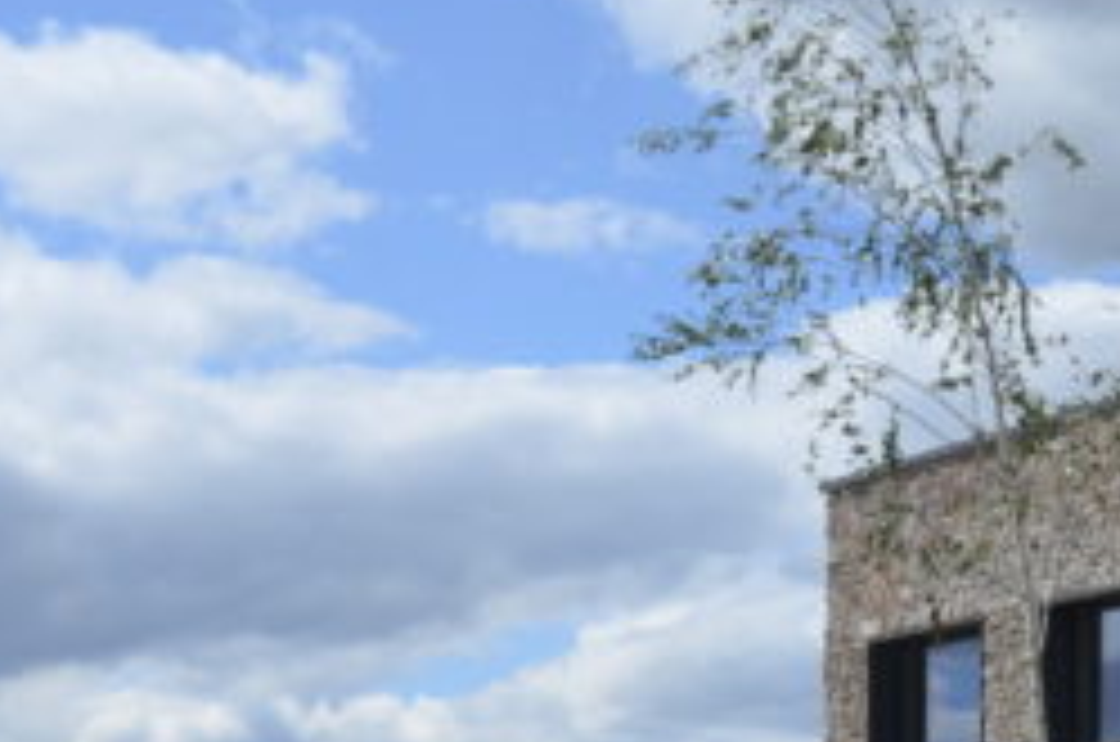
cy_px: 994
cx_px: 1138
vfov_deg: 11.9
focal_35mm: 111
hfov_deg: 18.0
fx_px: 3447
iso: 100
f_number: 9
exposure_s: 1/320
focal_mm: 18
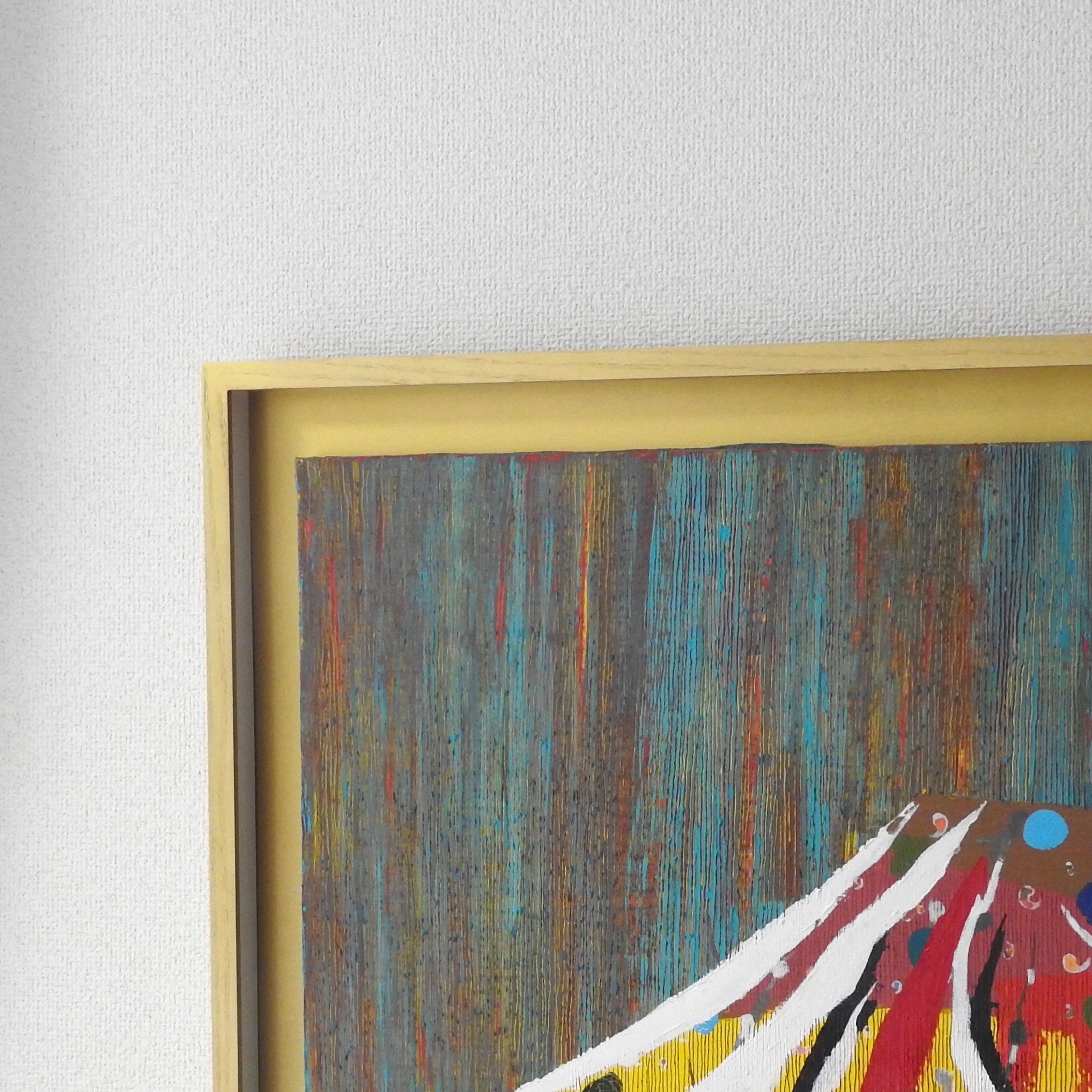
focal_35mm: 110
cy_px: 877
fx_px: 3926
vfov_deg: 15.7
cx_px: 682
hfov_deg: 15.8
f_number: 4
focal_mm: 9.9
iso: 320
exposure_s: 1/30
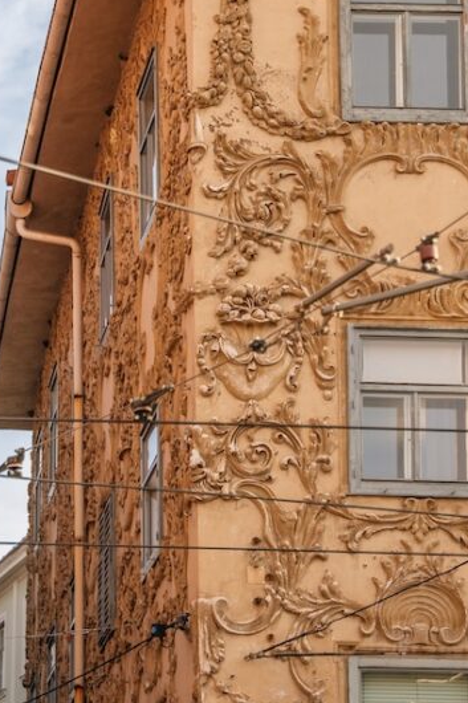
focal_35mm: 135
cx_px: 367
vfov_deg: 15.1
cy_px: 188
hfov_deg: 10.1
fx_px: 2635
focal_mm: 64.5
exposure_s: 1/800
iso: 100
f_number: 2.8
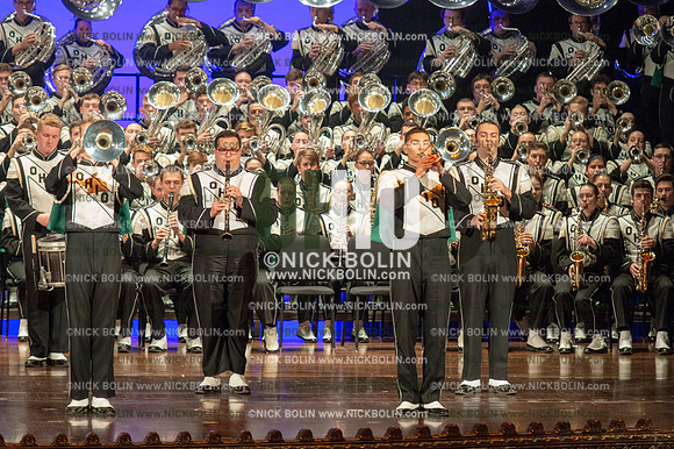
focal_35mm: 240
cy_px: 224
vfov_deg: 5.7
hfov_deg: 8.6
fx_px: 4491
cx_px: 337
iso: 8000
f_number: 5.6
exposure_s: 1/200
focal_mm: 240
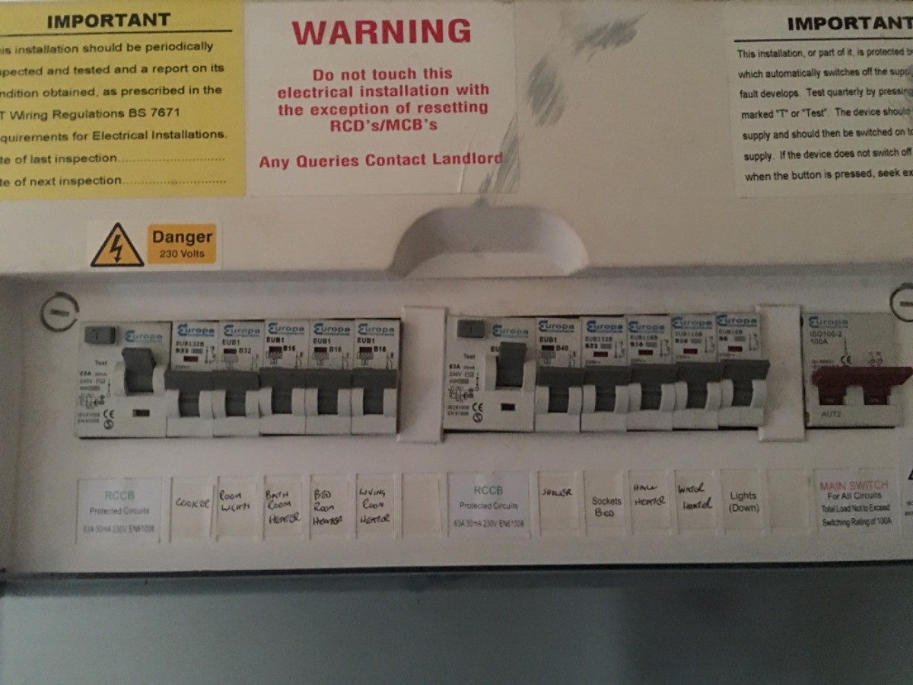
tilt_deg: +6.0
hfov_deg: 61.7
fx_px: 765
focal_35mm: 29
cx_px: 456
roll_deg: +0.7
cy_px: 342
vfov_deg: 48.2
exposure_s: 1/4
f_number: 2.2
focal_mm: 4.15
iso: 250
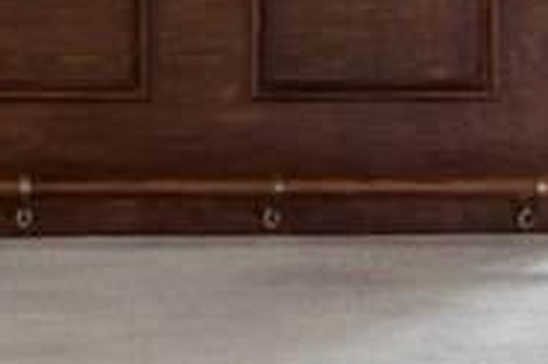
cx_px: 18
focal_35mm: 159
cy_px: -330
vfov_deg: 8.2
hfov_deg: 12.8
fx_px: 2416
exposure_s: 1/8
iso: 200
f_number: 8
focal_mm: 29
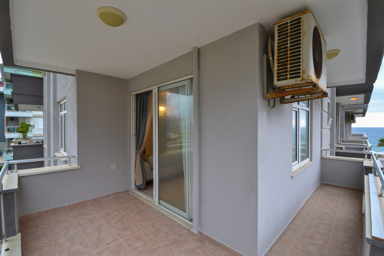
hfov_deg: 100.4
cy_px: 128
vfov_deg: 77.3
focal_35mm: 15
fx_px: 160
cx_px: 192
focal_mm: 10
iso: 220
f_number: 5.6
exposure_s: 1/60
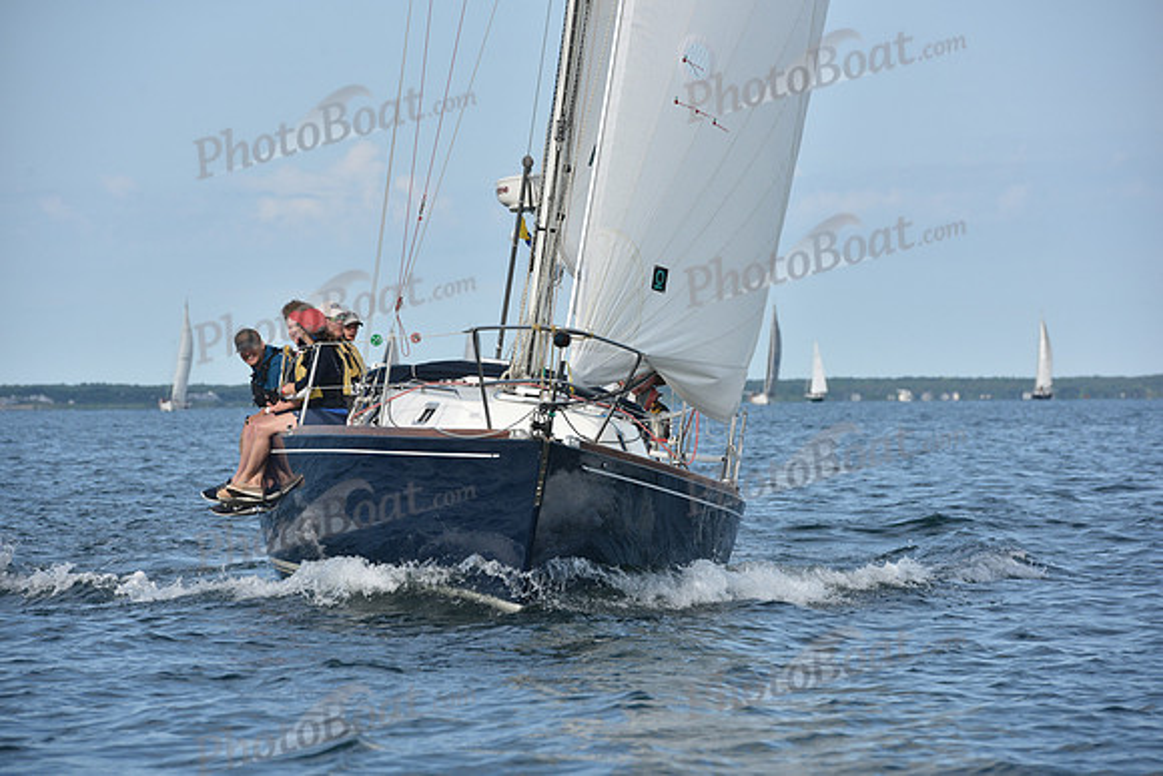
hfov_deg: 10.3
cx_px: 582
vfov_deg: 6.9
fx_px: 6462
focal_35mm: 200
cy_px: 388
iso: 320
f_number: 9
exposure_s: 1/1000
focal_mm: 200
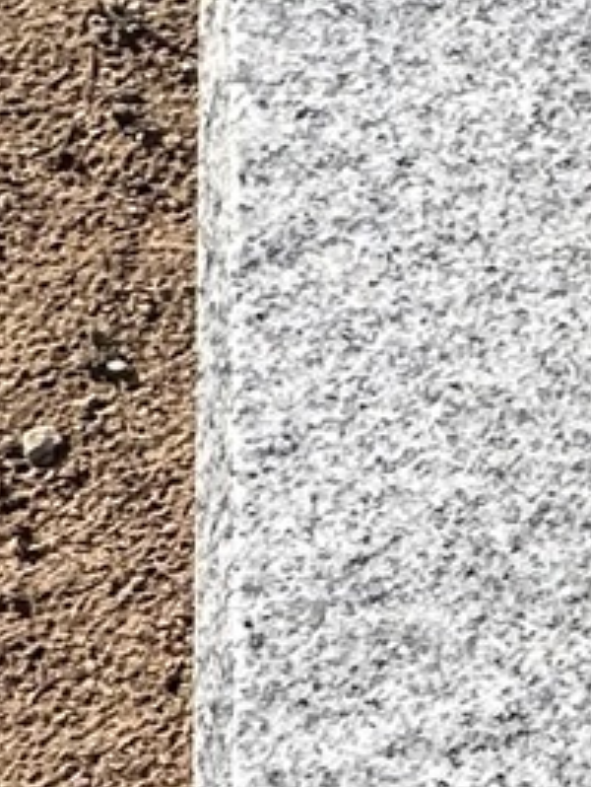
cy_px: 541
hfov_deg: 9.6
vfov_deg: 18.5
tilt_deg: -68.1
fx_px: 2409
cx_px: 1944
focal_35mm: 106
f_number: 2.2
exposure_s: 1/2257
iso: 40
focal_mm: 2.22
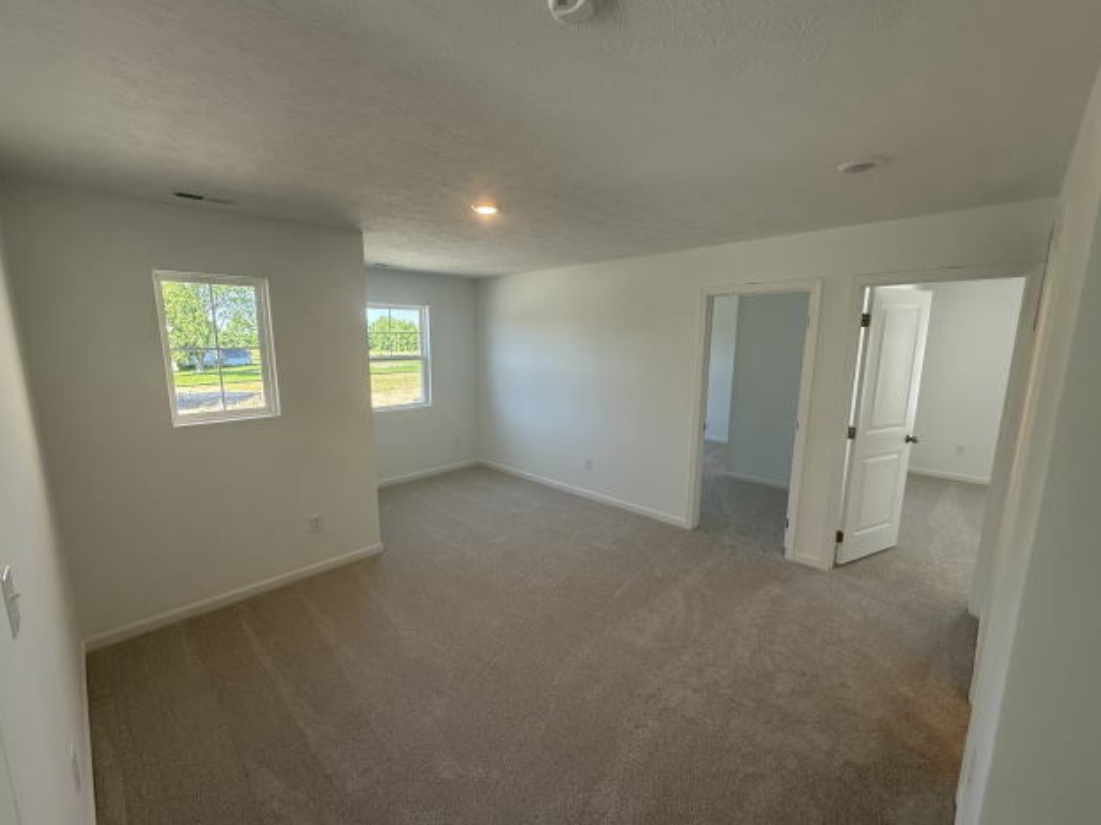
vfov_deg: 81.7
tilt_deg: -9.4
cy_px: 419
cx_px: 526
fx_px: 477
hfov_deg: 98.1
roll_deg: -0.2
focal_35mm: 15
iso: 80
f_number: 2.2
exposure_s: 1/120
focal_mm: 2.22
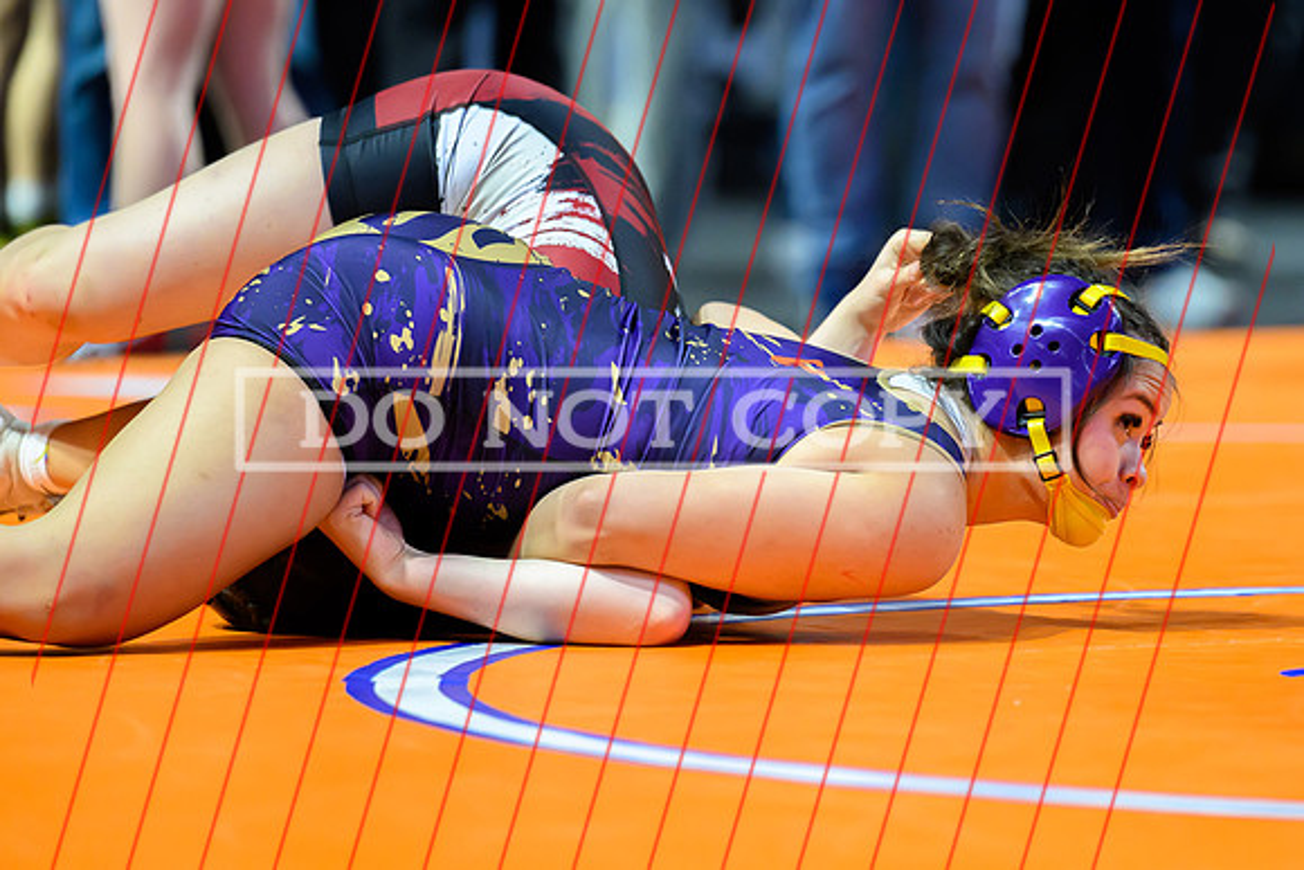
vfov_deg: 4.5
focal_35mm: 305
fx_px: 11054
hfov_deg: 6.7
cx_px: 879
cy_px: 451
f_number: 2.8
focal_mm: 200
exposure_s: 1/640
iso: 4000
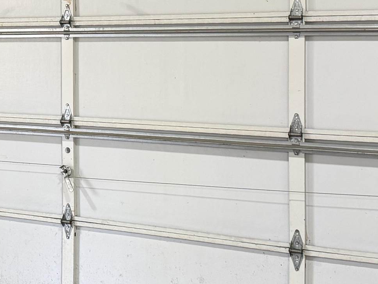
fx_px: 830
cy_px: 59
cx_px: 19
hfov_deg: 24.7
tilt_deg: -2.2
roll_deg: +0.7
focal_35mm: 76
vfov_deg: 19.2
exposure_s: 1/60
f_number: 1.78
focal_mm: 6.76
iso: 200
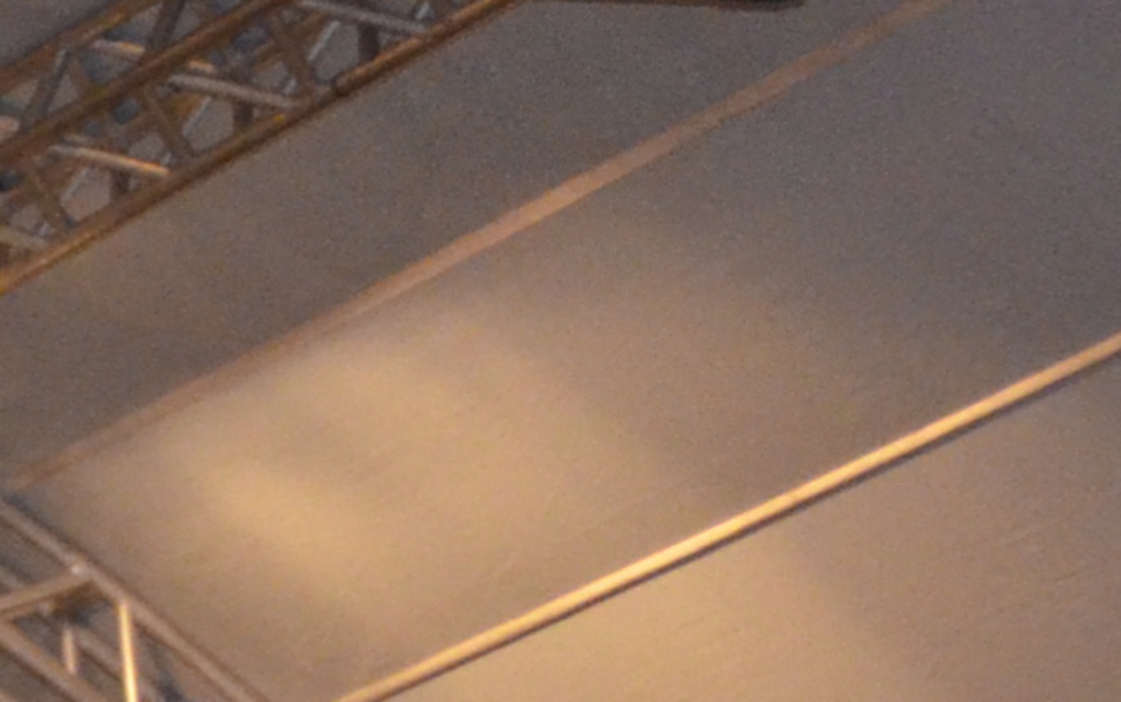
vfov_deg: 3.8
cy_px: 1175
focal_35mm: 346
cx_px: -1779
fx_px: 10575
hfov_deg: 5.8
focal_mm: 32
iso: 2500
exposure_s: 1/60
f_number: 4.8
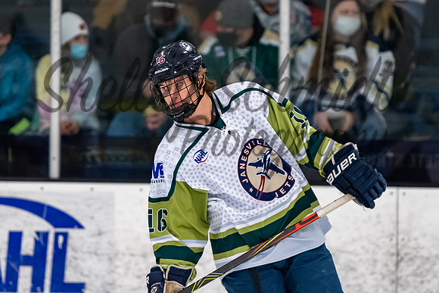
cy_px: 89
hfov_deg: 4.9
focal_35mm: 418
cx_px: 187
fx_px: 5100
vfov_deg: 3.3
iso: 2000
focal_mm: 200
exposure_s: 1/800
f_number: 3.2
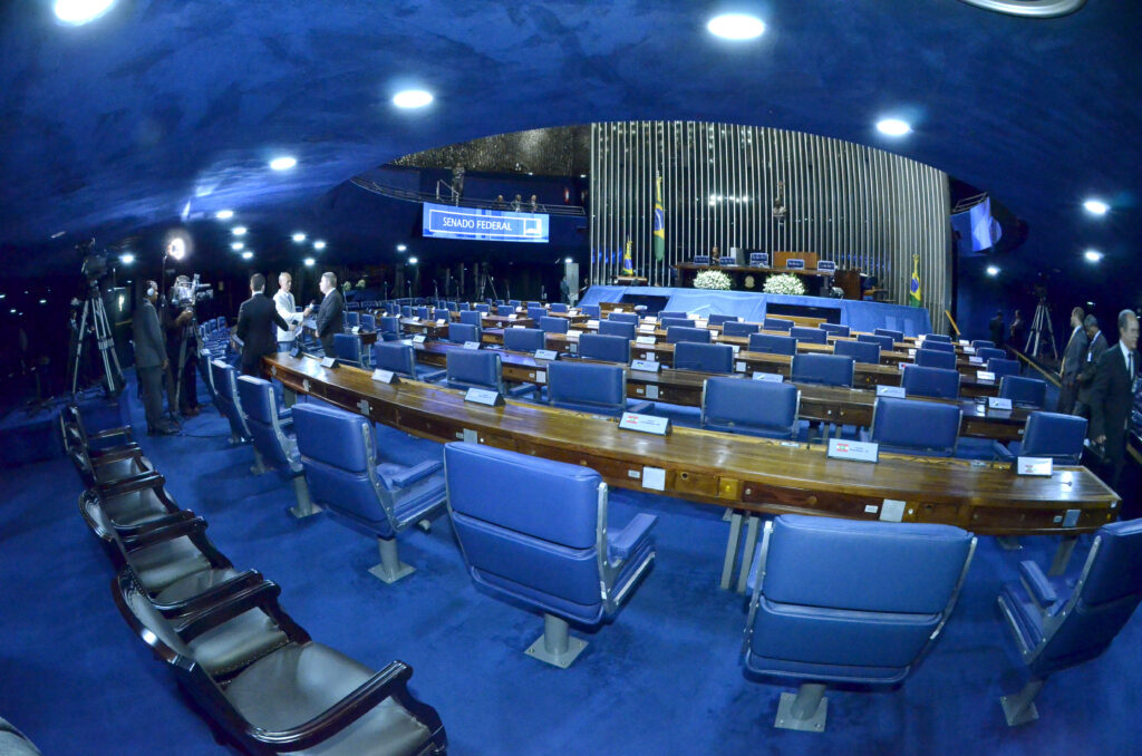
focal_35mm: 16
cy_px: 378
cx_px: 571
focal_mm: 10.5
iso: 3200
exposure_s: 1/30
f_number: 11
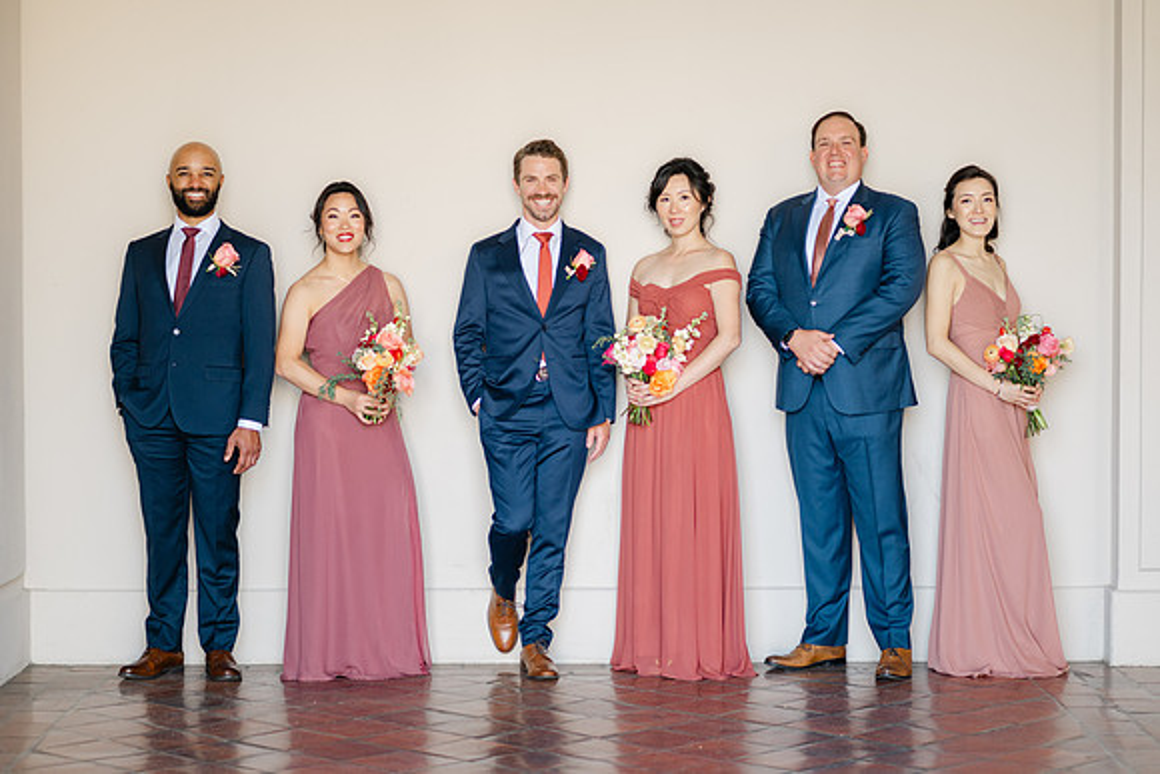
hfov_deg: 23.8
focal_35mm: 86
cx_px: 580
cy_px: 387
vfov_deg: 16.0
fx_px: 2756
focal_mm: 85
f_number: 1.8
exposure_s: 1/125
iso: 200
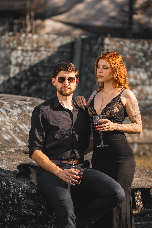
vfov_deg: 16.1
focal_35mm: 127
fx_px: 804
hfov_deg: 10.8
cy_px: 114
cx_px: 76
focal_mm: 85
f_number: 1.8
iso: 100
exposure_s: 1/1000
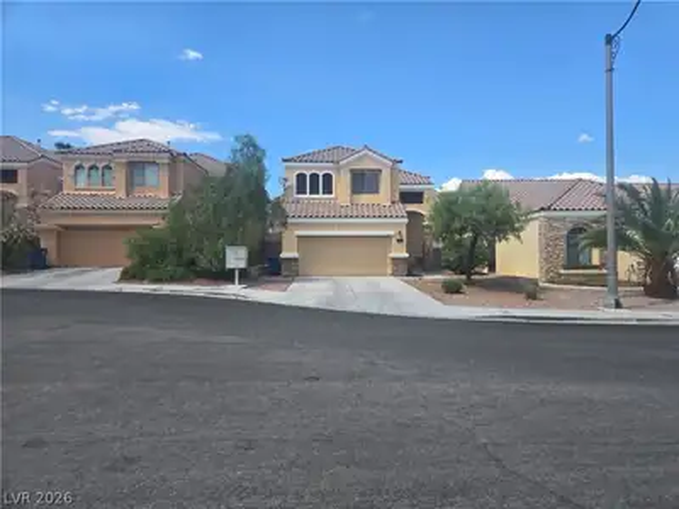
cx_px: 340
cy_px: 254
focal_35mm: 23
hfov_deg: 73.9
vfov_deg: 58.9
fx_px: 451
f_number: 1.8
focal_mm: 5.4
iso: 25
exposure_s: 1/1445
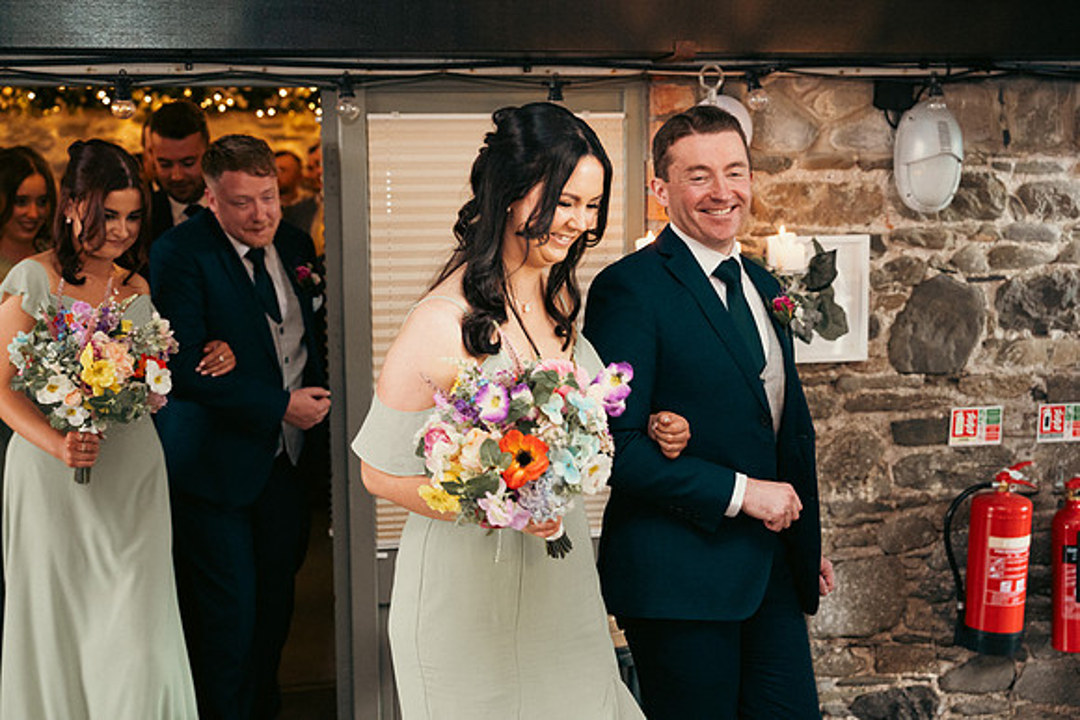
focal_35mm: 54
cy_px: 360
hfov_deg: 36.9
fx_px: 1620
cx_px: 540
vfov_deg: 25.1
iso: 2500
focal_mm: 54
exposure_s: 1/160
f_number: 3.5
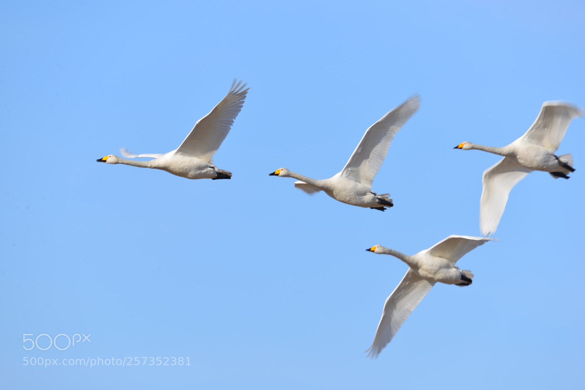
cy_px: 195
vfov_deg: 2.3
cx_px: 292
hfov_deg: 3.4
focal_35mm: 600
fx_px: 9753
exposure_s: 1/160
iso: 100
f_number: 11
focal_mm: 600
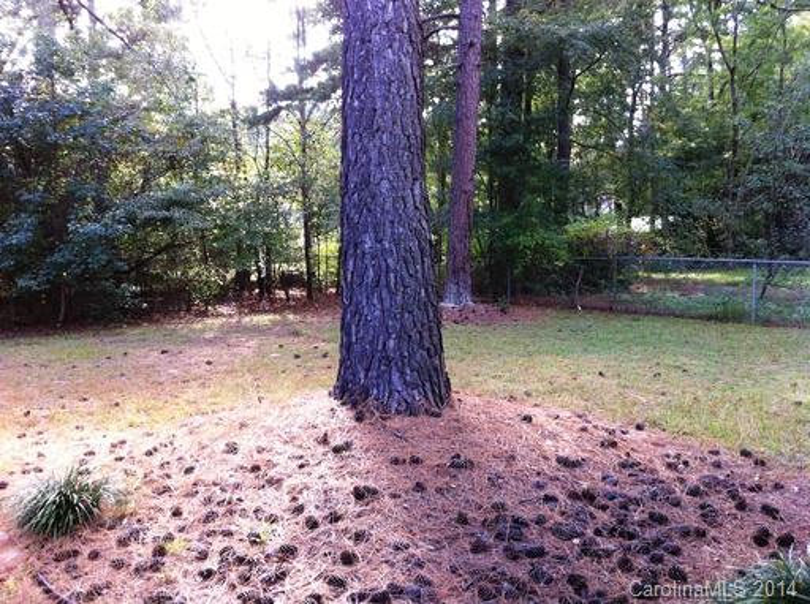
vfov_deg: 40.6
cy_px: 302
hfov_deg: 52.7
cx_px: 405
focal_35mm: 35
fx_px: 817
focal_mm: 3.85
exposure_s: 1/40
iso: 100
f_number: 2.8
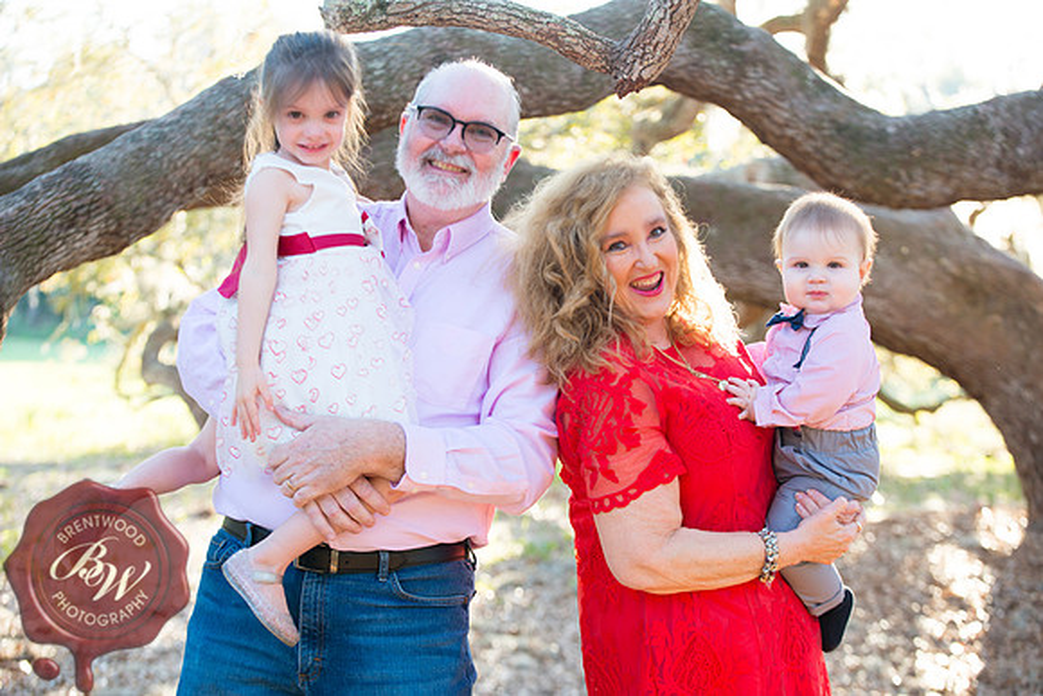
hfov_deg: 28.8
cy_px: 348
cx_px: 522
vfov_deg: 19.5
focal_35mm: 70
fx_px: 2028
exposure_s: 1/125
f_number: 3.5
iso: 200
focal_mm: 70
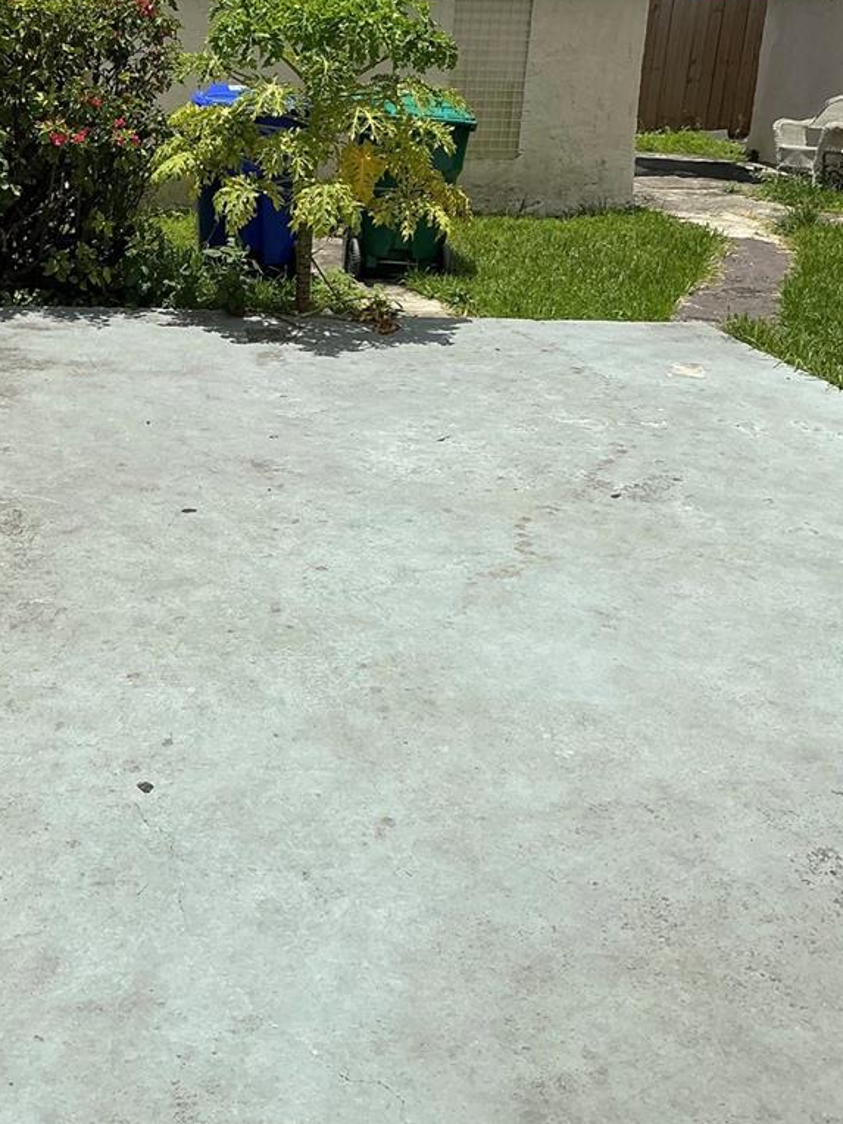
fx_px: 1429
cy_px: 324
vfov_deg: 42.0
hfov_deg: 32.1
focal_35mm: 44
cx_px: 187
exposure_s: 1/3322
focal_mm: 3
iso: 25
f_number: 1.8
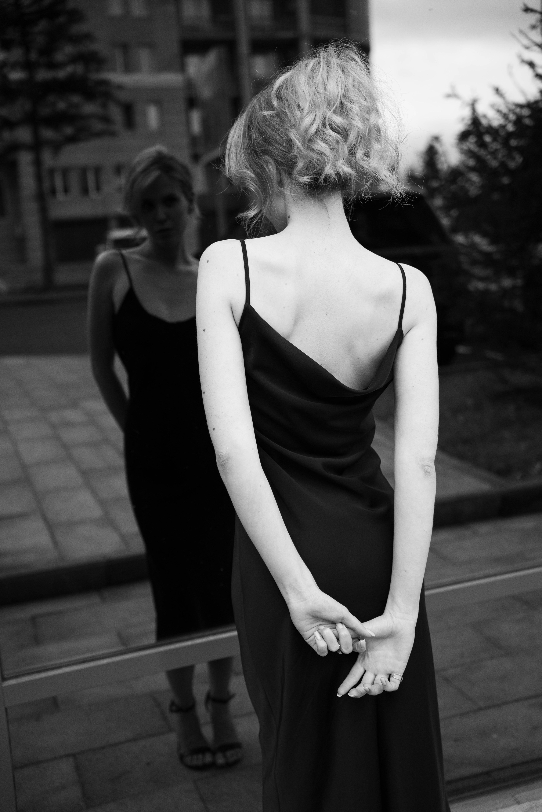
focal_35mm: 42
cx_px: 271
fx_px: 955
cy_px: 406
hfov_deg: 31.7
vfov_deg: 46.1
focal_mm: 42.3
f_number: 2.8
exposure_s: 1/640
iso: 1600
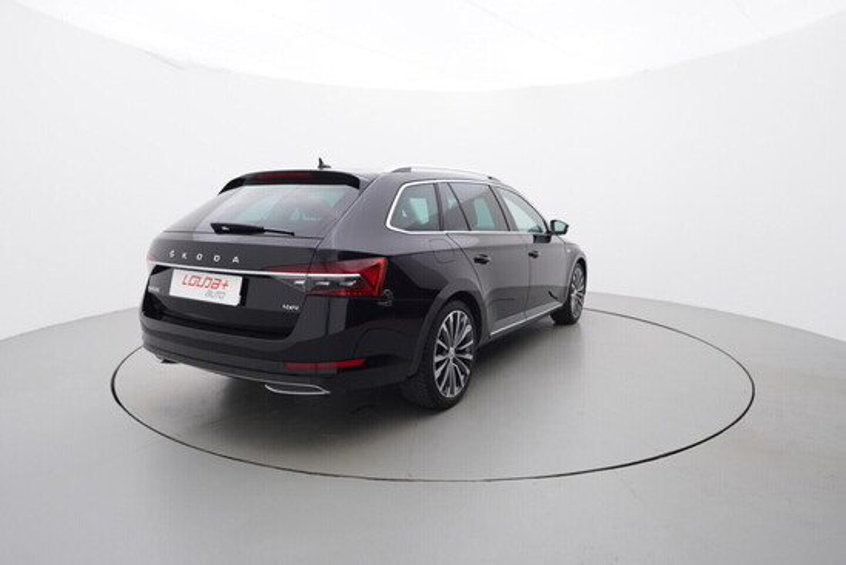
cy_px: 282
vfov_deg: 56.2
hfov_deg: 77.3
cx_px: 423
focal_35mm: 22
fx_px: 529
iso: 200
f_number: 5
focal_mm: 15
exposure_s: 1/80
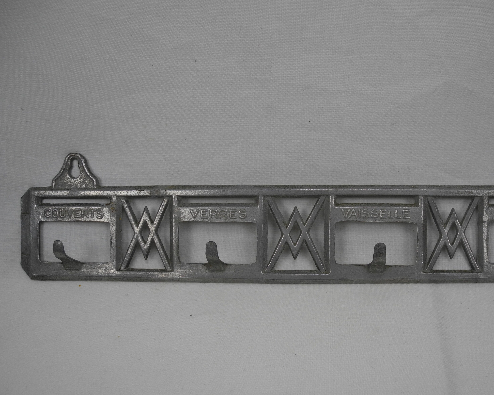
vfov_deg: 43.2
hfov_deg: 52.4
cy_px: 230
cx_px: 304
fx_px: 497
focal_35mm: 34
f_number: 2.8
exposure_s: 1/182
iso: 100
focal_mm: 6
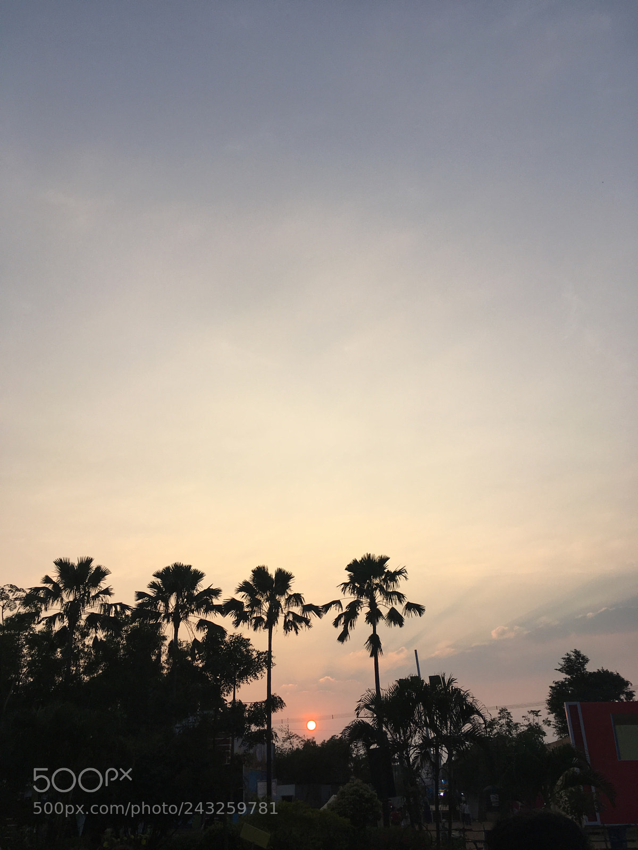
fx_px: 713
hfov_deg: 48.2
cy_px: 425
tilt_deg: +28.7
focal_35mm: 29
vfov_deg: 61.7
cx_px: 319
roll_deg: +3.4
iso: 25
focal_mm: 4.15
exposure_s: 1/1099
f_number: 2.2
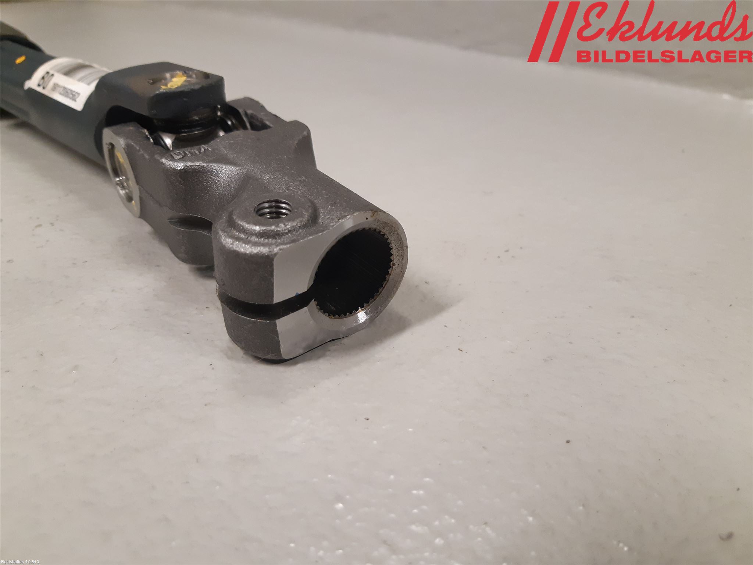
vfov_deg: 53.1
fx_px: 566
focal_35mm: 26
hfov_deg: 67.3
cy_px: 282
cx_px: 376
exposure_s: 1/50
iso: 200
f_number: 1.7
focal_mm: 3.93
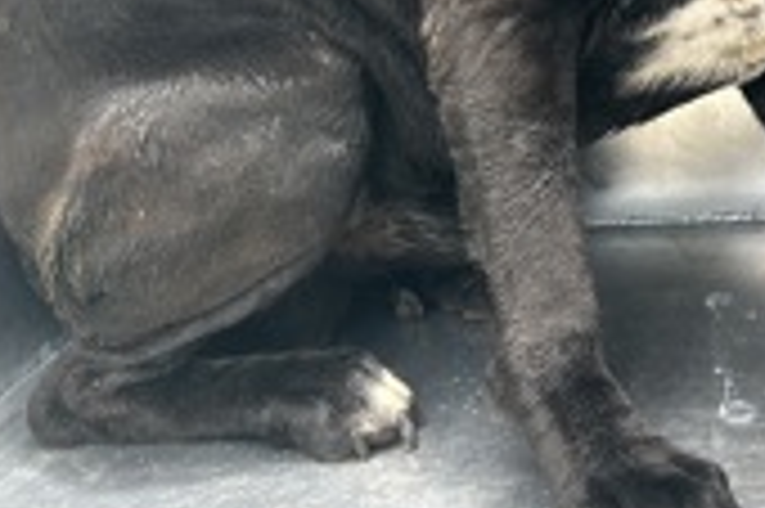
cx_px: 684
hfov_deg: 28.9
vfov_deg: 19.3
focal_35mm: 67
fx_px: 1422
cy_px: -65
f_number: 1.5
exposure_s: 1/121
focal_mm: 5.7
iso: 50
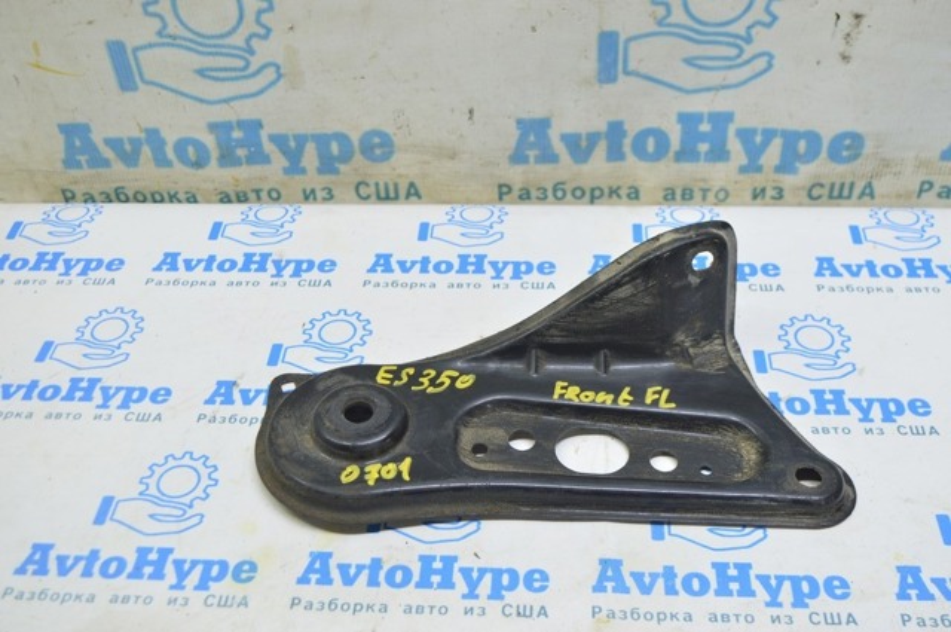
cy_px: 316
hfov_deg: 46.5
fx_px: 1108
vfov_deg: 31.8
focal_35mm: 42
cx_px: 476
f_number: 5.6
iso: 400
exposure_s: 1/20
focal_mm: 28
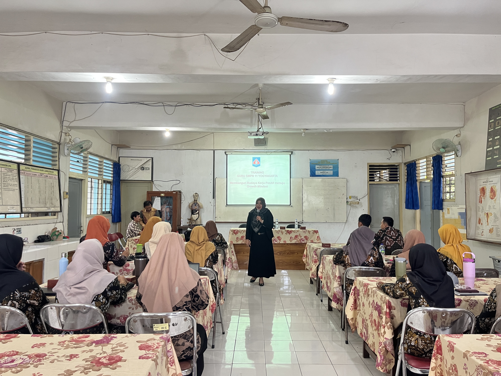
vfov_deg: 53.1
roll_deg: -0.3
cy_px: 188
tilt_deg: +2.8
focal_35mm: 26
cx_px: 250
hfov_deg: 67.3
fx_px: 376
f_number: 1.6
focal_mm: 5.1
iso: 400
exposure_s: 1/50
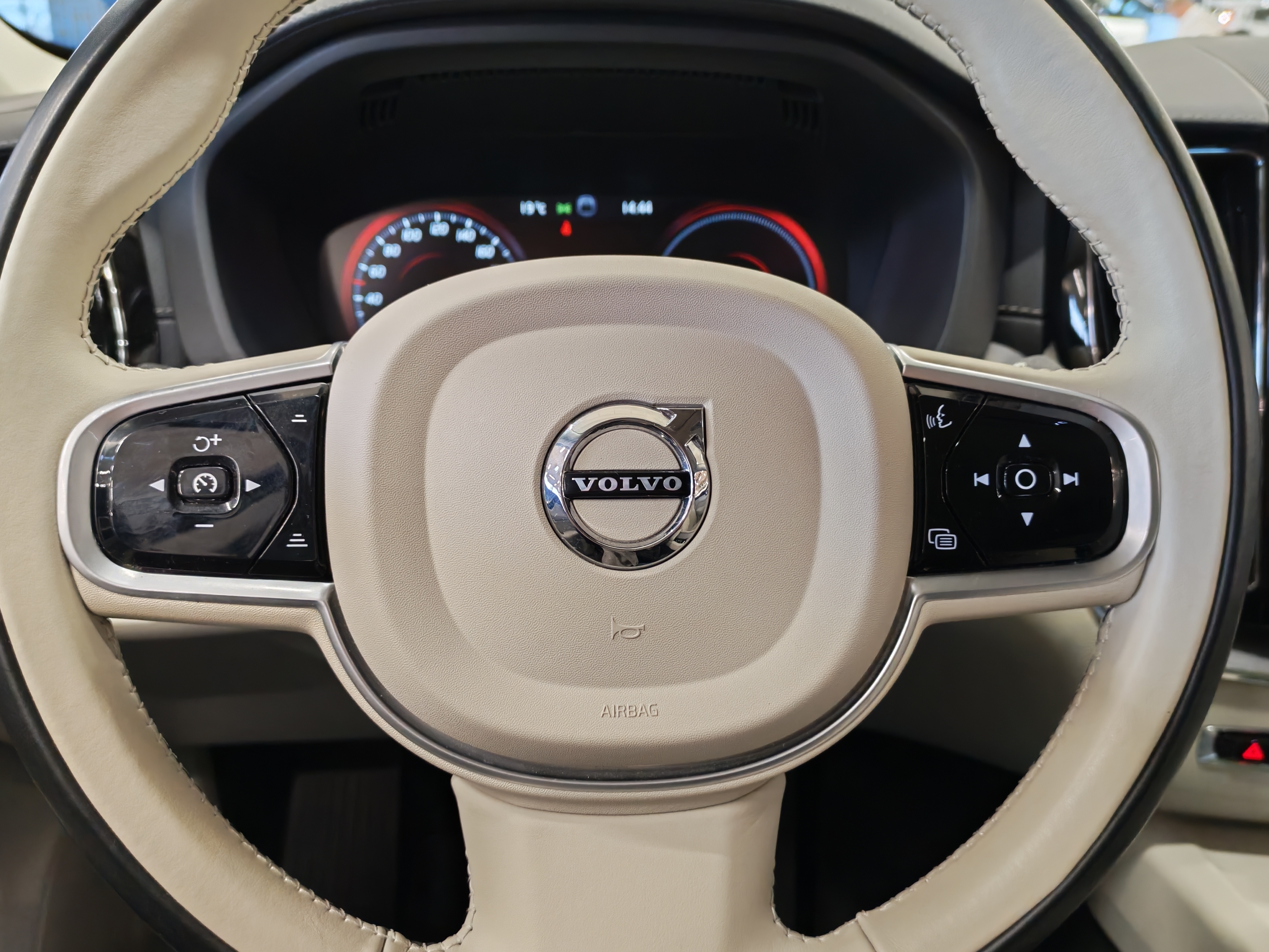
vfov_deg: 45.4
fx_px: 1136
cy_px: 476
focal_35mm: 31
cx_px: 634
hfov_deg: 58.4
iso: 1250
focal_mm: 6.12
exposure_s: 1/50
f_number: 1.9
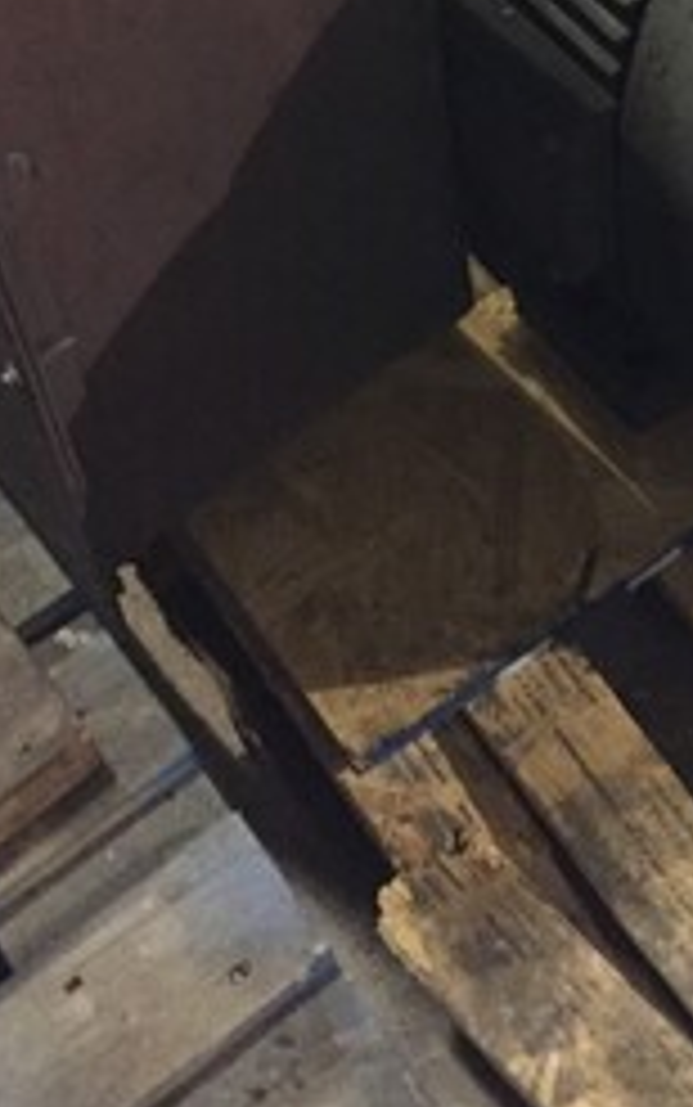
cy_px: -117
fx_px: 2264
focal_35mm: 75
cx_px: 594
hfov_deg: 17.2
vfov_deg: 25.4
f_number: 2.2
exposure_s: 1/15
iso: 250
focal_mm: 4.15
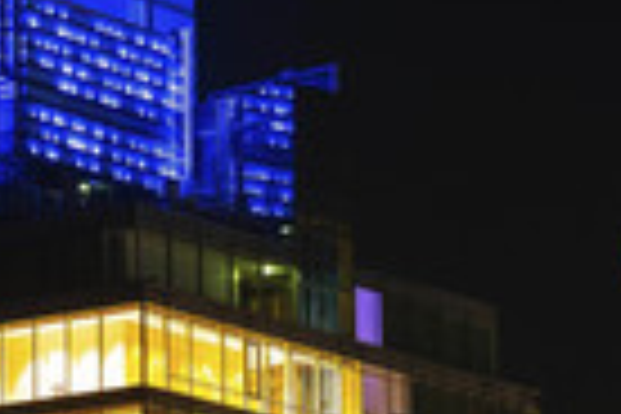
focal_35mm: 300
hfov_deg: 6.8
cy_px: 428
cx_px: -212
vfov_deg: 4.6
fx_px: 5175
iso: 160
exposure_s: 2
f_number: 5
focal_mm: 61
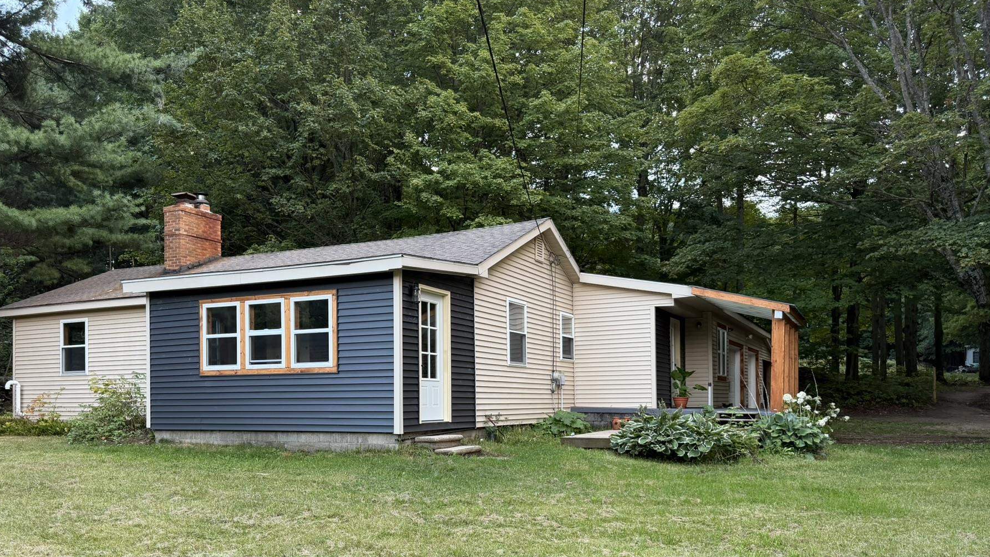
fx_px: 788
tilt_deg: +0.4
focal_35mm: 30
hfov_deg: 64.2
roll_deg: +0.6
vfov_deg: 38.4
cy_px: 384
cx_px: 448
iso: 200
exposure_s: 1/90
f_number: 1.78
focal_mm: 6.76
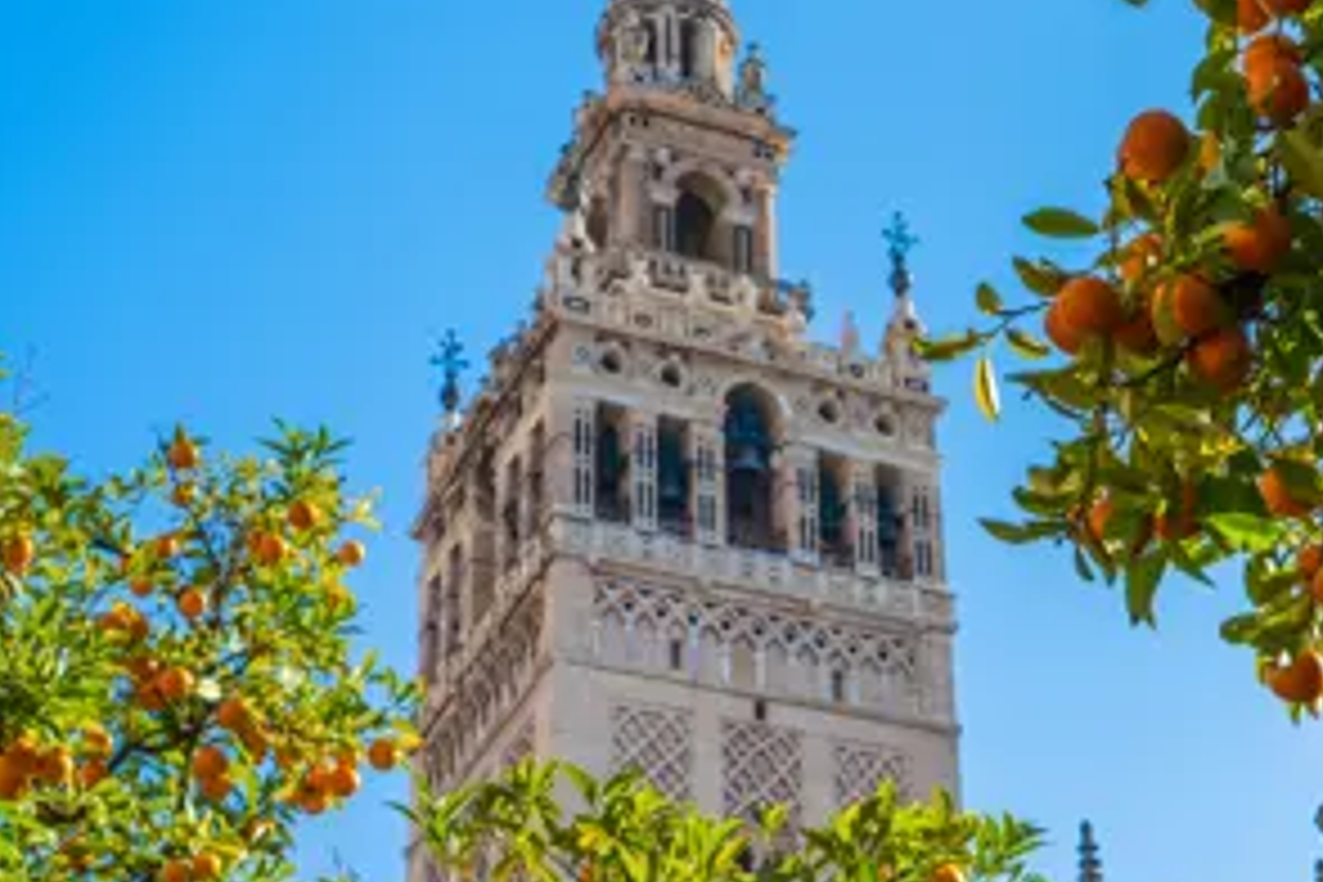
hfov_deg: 26.1
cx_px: 958
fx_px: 2830
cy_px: 342
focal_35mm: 77
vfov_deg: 17.7
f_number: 9
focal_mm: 46
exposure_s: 1/160
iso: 160
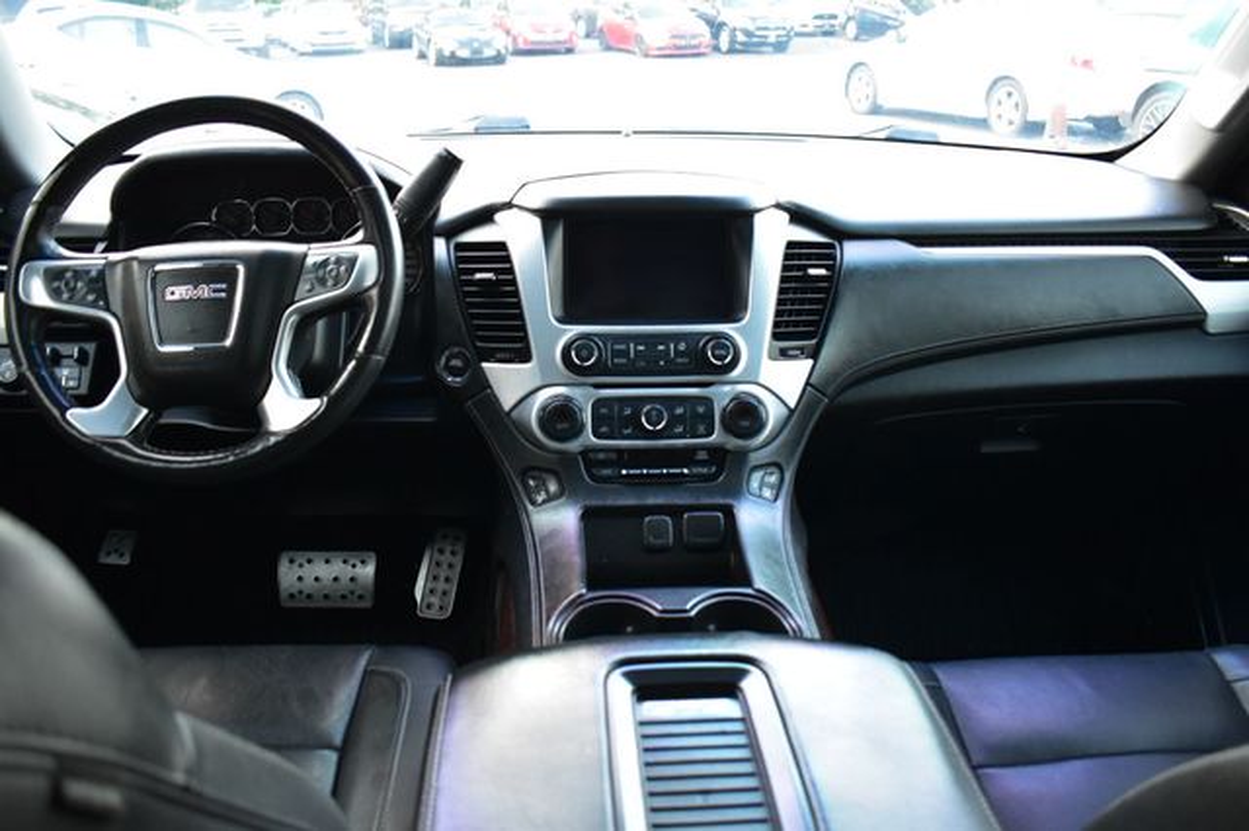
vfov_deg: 43.6
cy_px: 416
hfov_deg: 62.0
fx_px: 1040
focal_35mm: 30
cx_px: 624
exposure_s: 1/15
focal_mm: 20
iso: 1600
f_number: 4.5
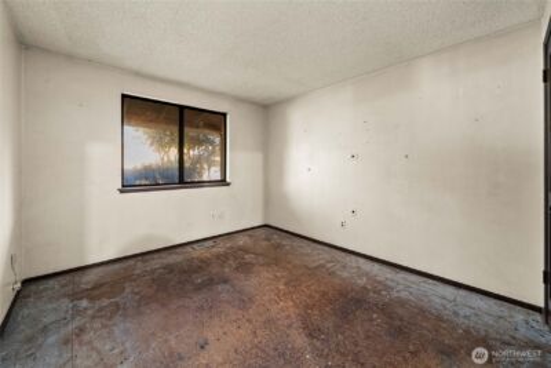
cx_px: 276
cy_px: 184
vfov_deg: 85.5
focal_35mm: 13
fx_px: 199
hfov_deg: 108.3
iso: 6400
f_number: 7.1
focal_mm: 13
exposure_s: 1/6
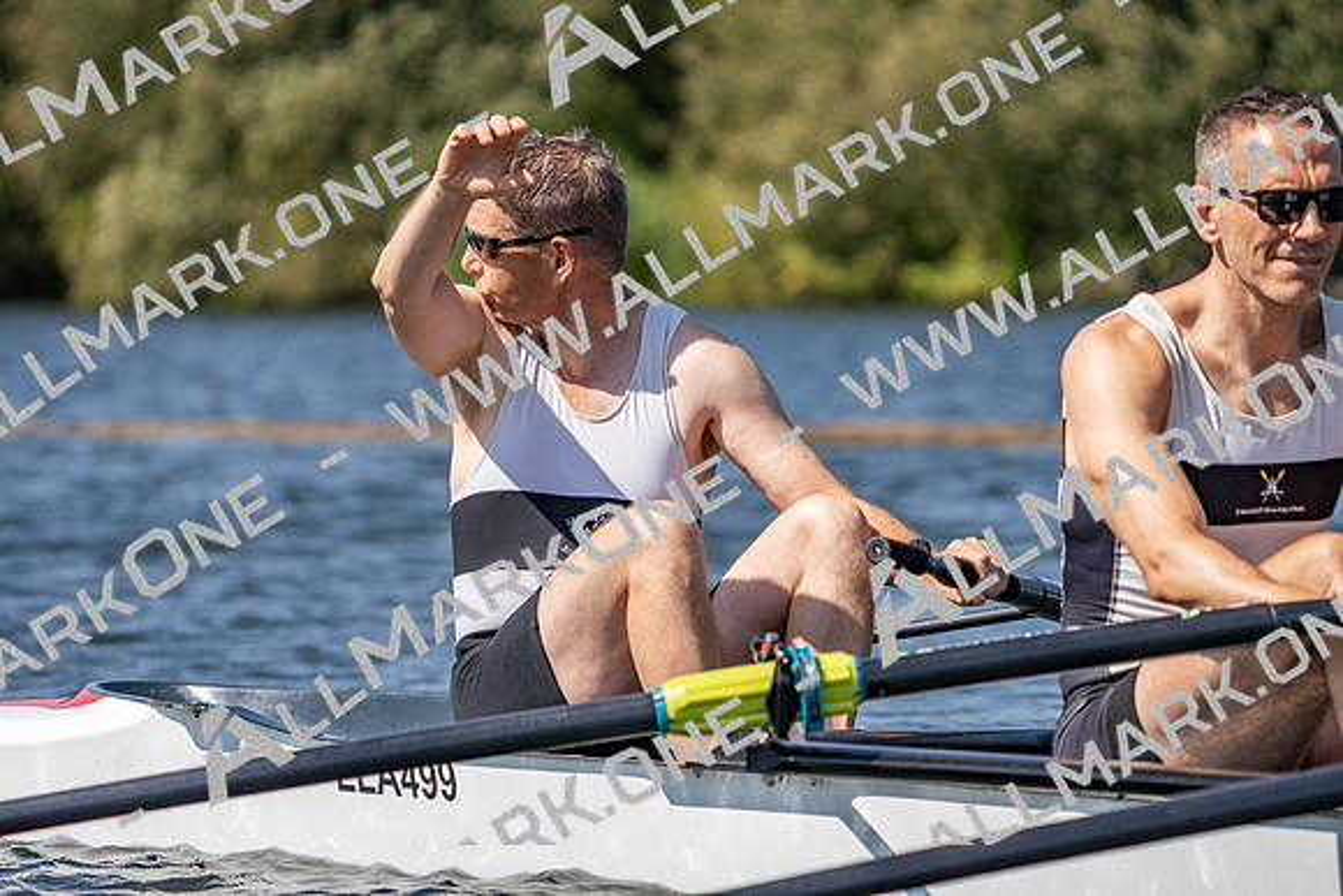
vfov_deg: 5.1
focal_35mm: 270
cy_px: 448
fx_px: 10074
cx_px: 672
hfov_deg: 7.6
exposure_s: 1/2000
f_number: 5.6
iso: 250
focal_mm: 270
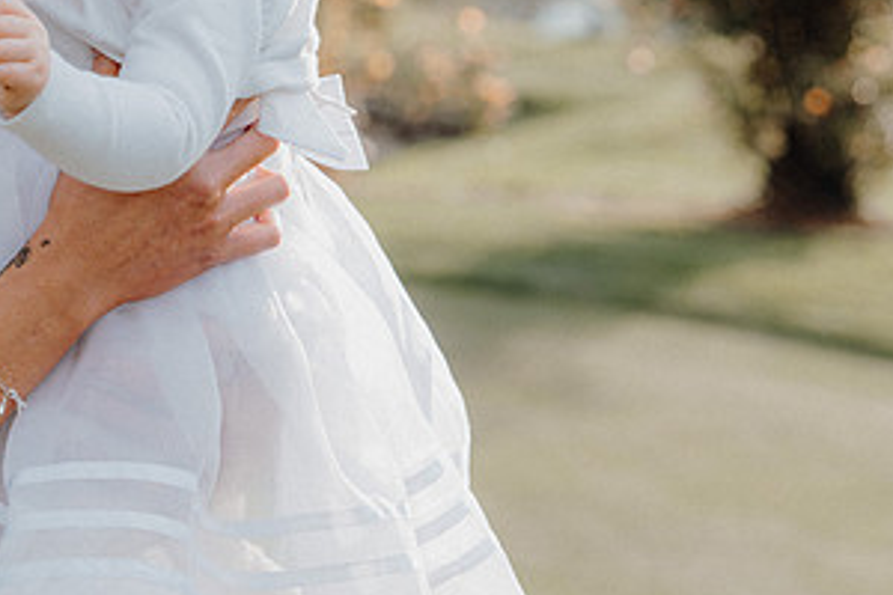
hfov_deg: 17.1
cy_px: 34
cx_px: 113
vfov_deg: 11.5
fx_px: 2927
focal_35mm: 118
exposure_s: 1/250
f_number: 3.5
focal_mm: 61
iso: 125
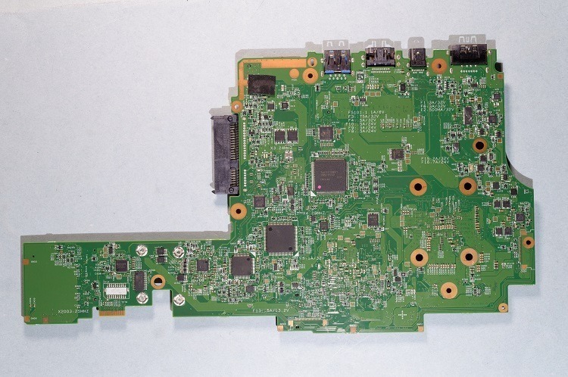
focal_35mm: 46
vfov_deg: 28.9
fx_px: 733
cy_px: 188
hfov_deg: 42.4
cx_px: 284
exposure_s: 1/5
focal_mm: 31
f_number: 8
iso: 100
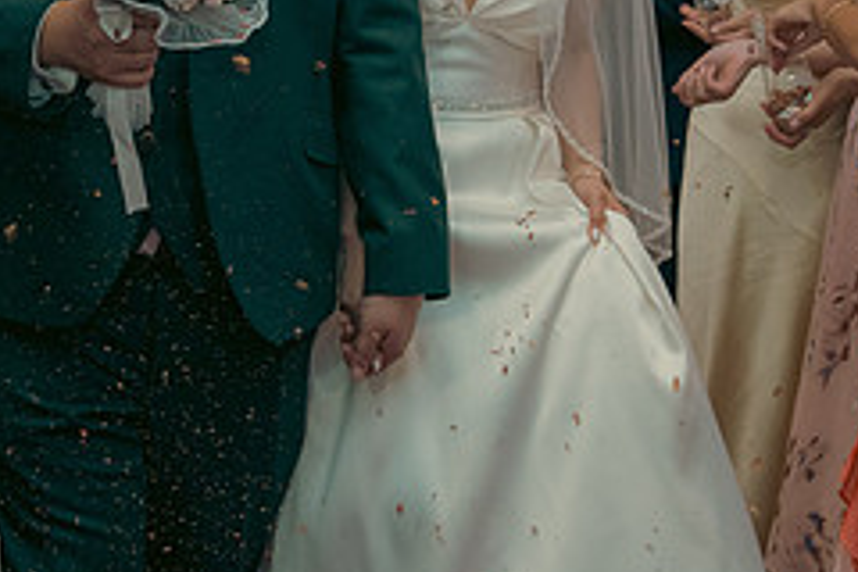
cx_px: 400
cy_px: 88
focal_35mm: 87
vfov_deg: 15.6
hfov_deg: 23.4
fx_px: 2073
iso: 2500
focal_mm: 36
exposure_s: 1/160
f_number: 3.5
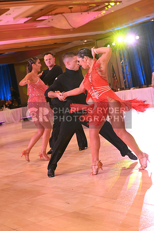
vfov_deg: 26.0
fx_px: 500
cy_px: 116
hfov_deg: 17.5
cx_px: 77
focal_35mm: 78
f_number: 5
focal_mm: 78
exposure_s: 1/250
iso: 2000
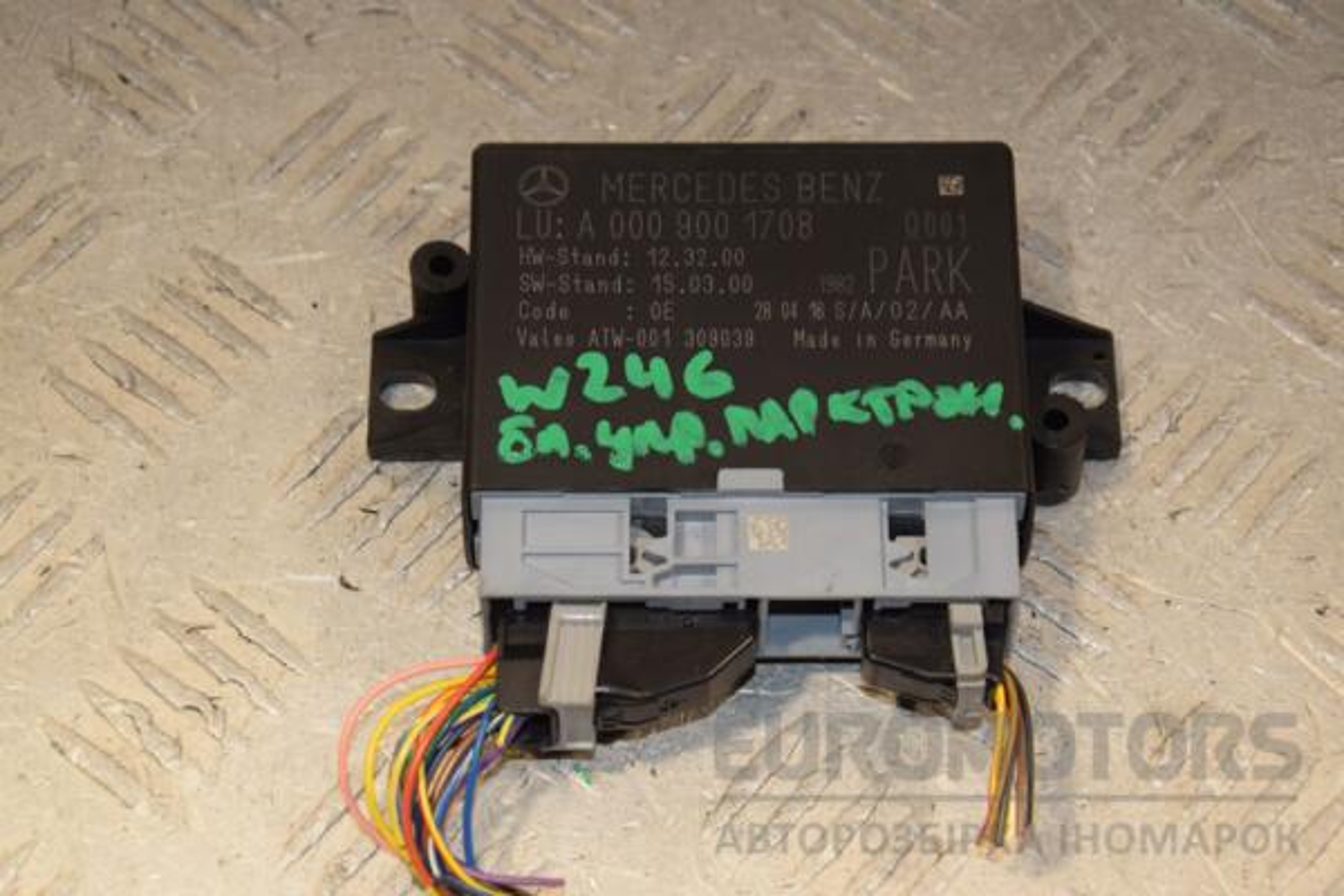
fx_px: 4200
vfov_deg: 12.2
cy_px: 448
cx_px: 672
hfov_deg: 18.2
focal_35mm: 112
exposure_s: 1/200
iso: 800
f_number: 7.1
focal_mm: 75
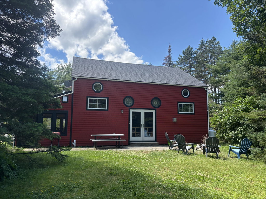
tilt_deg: +7.1
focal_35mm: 26
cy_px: 100
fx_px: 200
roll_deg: -1.0
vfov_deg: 53.1
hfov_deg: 67.3
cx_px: 133
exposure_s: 1/1295
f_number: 1.6
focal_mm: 5.96
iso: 50
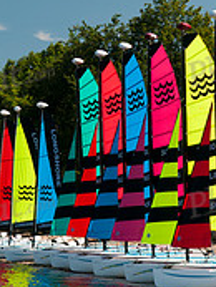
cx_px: 122
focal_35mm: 150
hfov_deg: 9.9
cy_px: 5
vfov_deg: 13.0
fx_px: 1246
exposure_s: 1/250
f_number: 6.3
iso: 200
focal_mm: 40
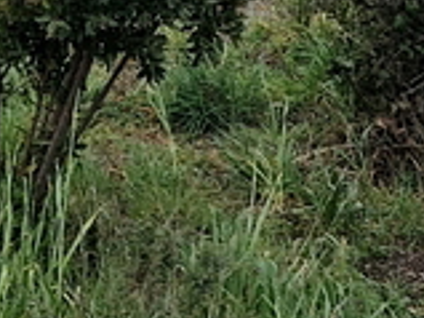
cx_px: -11
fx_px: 2130
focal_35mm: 174
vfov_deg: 7.2
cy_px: -764
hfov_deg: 11.2
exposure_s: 1/1252
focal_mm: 5.4
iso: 50
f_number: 1.8
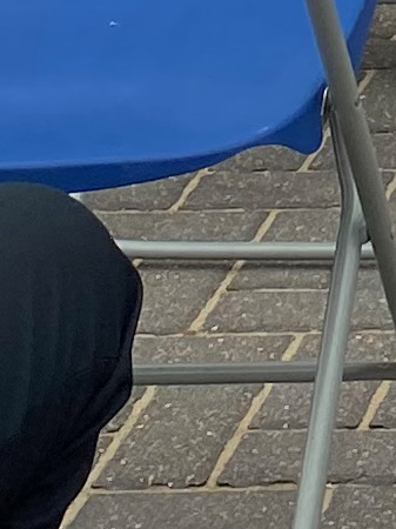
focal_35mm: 233
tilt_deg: -4.6
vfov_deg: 7.5
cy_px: -1036
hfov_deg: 5.8
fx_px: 3557
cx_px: 1297
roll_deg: -1.3
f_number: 1.8
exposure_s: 1/1170
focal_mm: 4.25
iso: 32
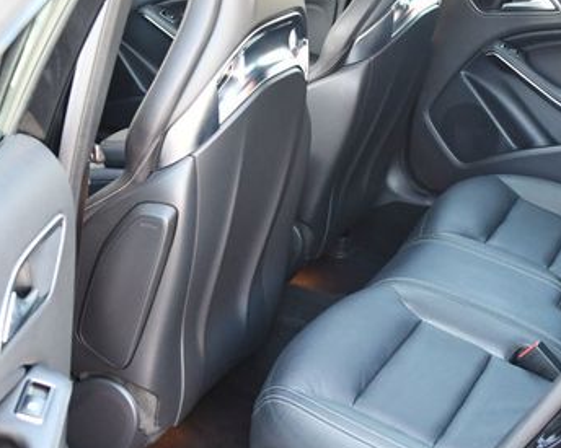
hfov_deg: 29.9
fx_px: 1046
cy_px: 210
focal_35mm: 63
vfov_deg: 24.2
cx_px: 356
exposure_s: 1/125
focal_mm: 18
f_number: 3.5
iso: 1250
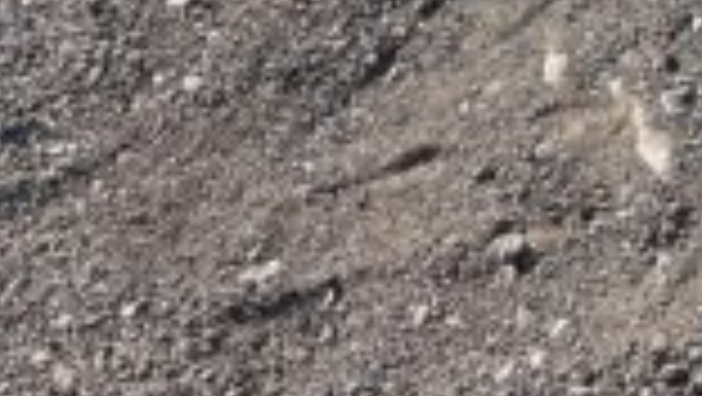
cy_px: -216
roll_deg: -5.0
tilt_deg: -38.1
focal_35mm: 87
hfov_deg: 21.0
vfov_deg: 13.1
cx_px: 1035
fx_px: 1621
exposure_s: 1/871
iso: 50
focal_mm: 5.1
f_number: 1.6
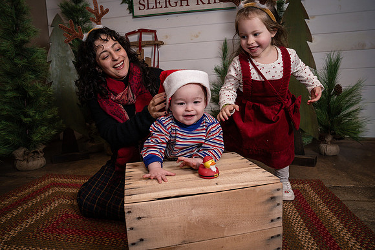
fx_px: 250
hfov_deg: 73.7
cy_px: 125
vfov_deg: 53.2
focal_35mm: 24
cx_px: 188
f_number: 5.6
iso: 250
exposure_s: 1/250
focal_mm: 24
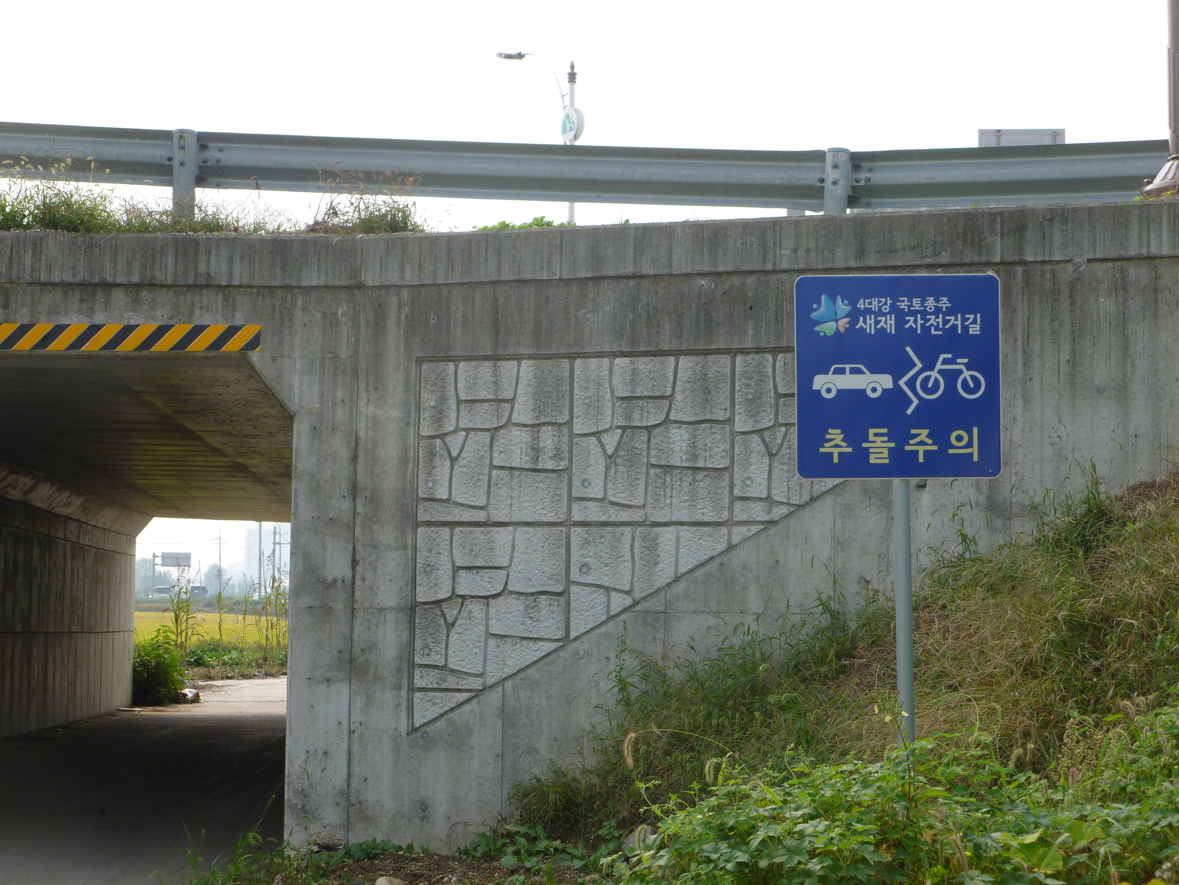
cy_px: 442
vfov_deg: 22.3
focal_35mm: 66
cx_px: 590
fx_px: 2248
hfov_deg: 29.4
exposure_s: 1/500
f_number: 4.2
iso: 100
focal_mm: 11.7
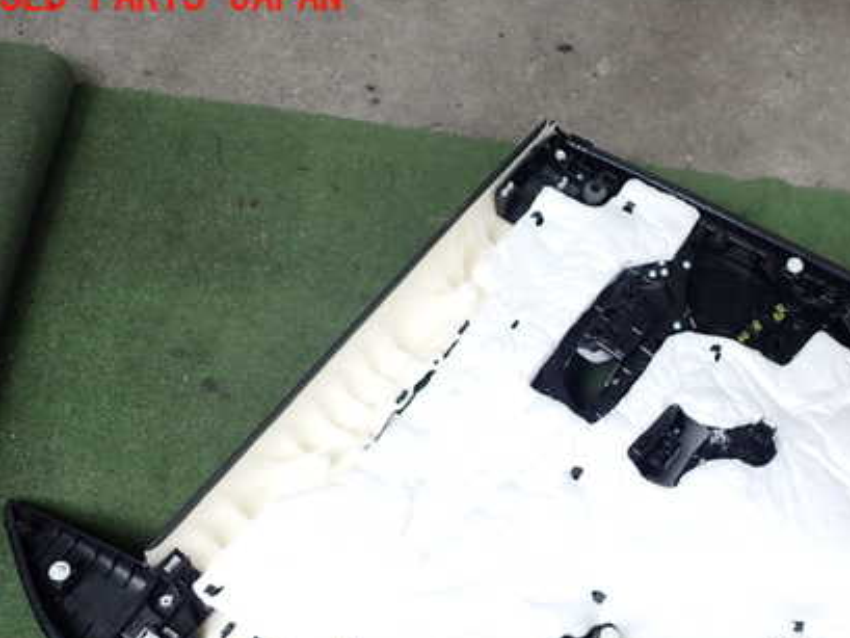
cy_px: 438
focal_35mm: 44
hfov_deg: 42.2
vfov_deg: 32.5
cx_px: 588
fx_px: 1081
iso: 100
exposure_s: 1/200
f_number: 2.3
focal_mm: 5.4
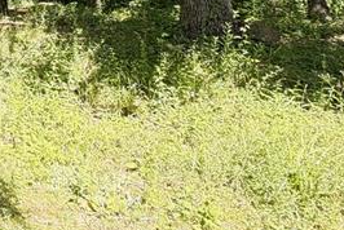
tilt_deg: +0.4
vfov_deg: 21.5
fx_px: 536
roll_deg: -0.3
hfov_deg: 26.2
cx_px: -169
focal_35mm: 56
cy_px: -83
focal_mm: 2.22
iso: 50
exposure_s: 1/121
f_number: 2.2
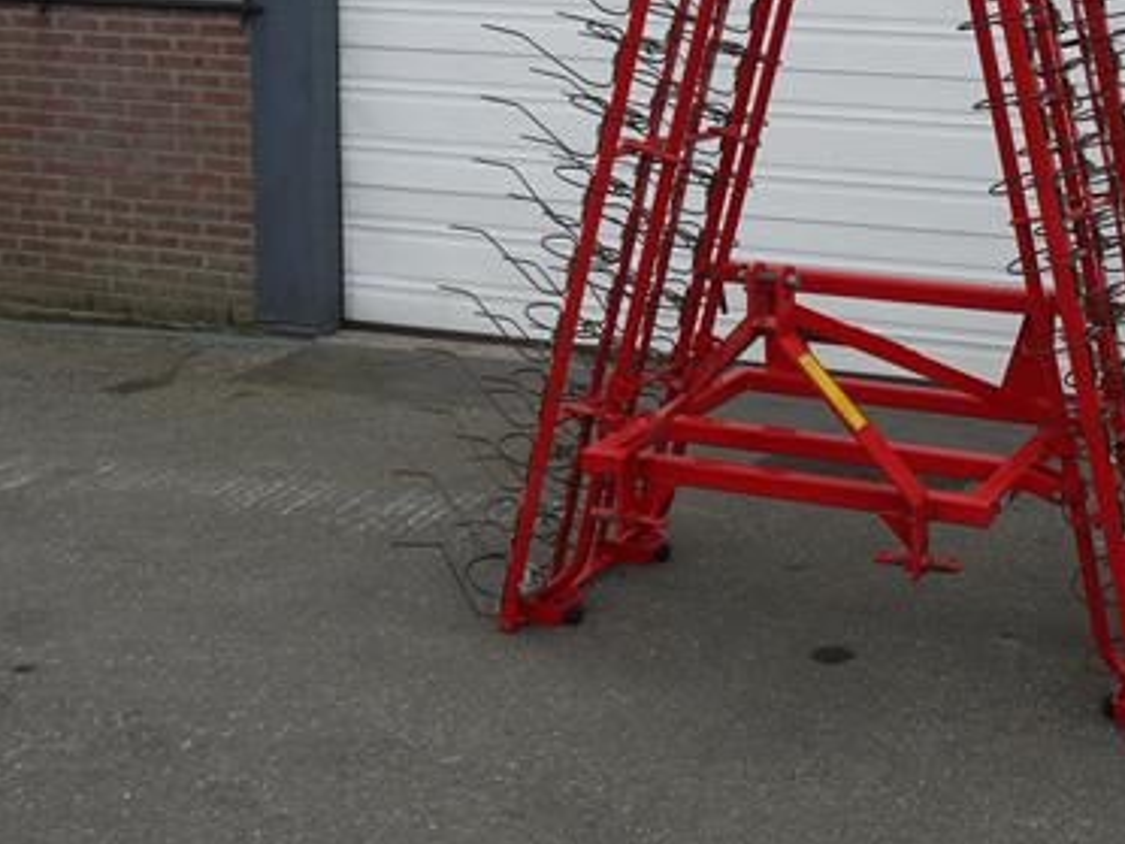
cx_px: 916
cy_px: 175
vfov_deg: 26.1
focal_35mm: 55
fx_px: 1787
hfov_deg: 33.8
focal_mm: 16
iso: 100
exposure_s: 1/160
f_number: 5
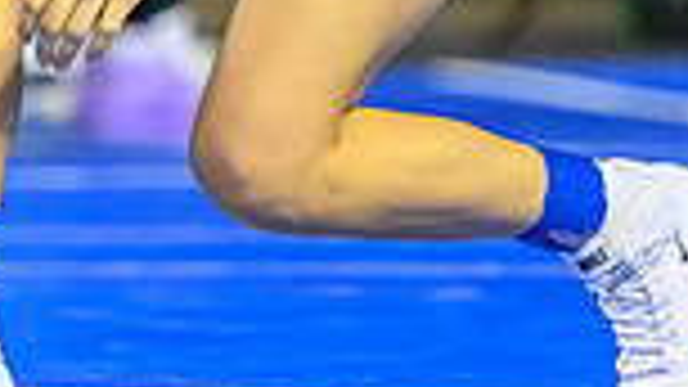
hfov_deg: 2.6
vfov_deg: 1.5
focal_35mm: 825
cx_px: -257
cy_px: -387
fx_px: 15048
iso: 3200
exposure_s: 1/800
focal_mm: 180
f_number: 2.8
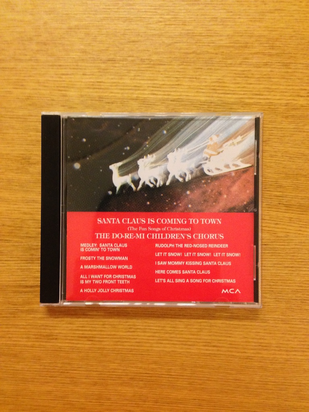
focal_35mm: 33
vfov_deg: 55.4
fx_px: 393
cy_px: 206
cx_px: 154
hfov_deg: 42.9
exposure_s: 1/17
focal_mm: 4.12
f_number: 2.4
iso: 400
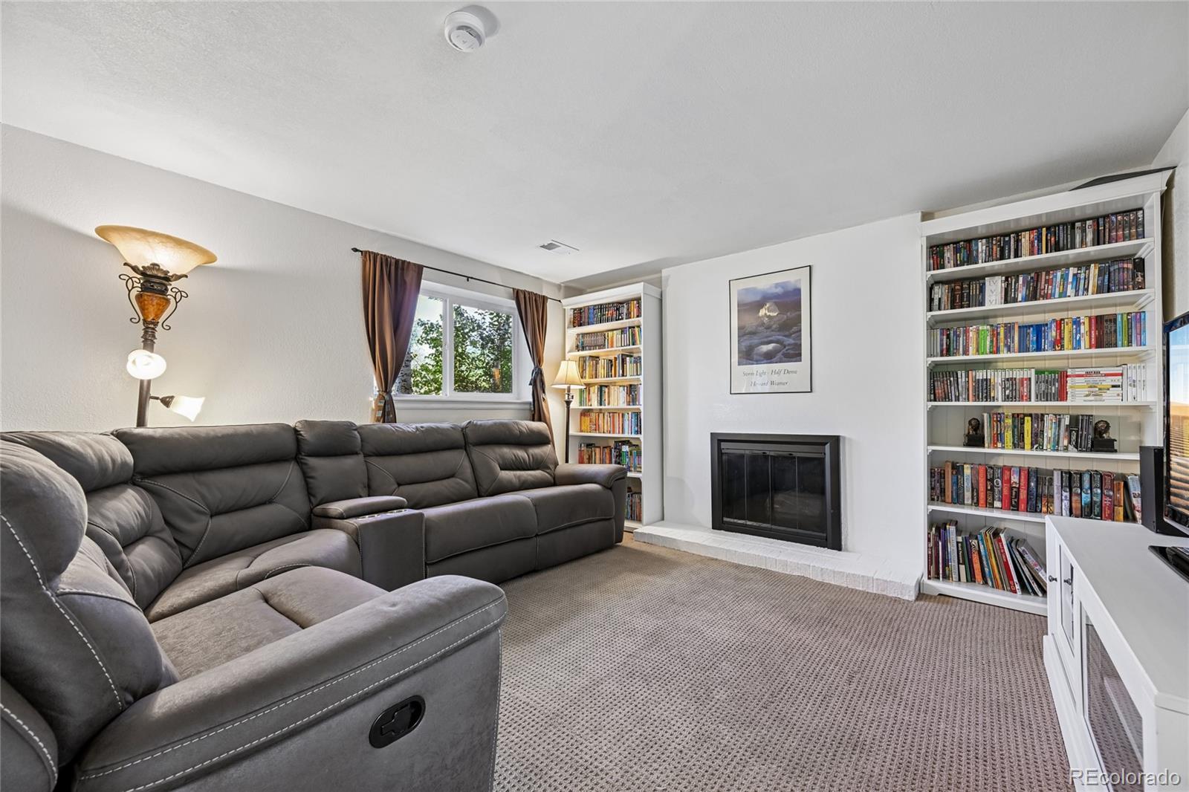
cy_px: 396
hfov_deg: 104.3
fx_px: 462
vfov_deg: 81.2
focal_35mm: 14
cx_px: 594
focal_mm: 14
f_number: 8
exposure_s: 1/15
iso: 400
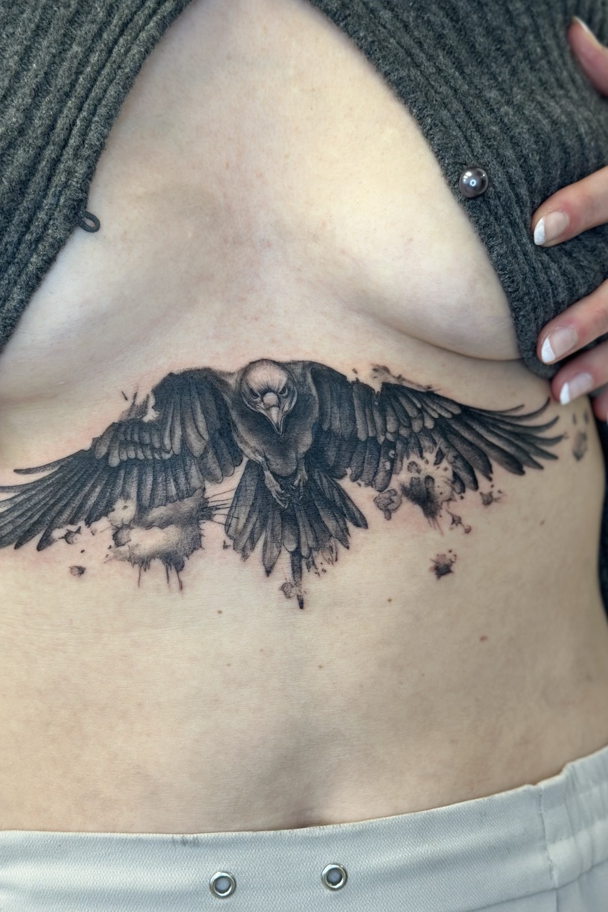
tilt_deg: -7.9
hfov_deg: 27.0
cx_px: 271
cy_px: 456
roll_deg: +3.5
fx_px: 1267
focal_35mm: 50
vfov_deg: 39.6
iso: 100
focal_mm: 6.86
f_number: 1.78
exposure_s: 1/120
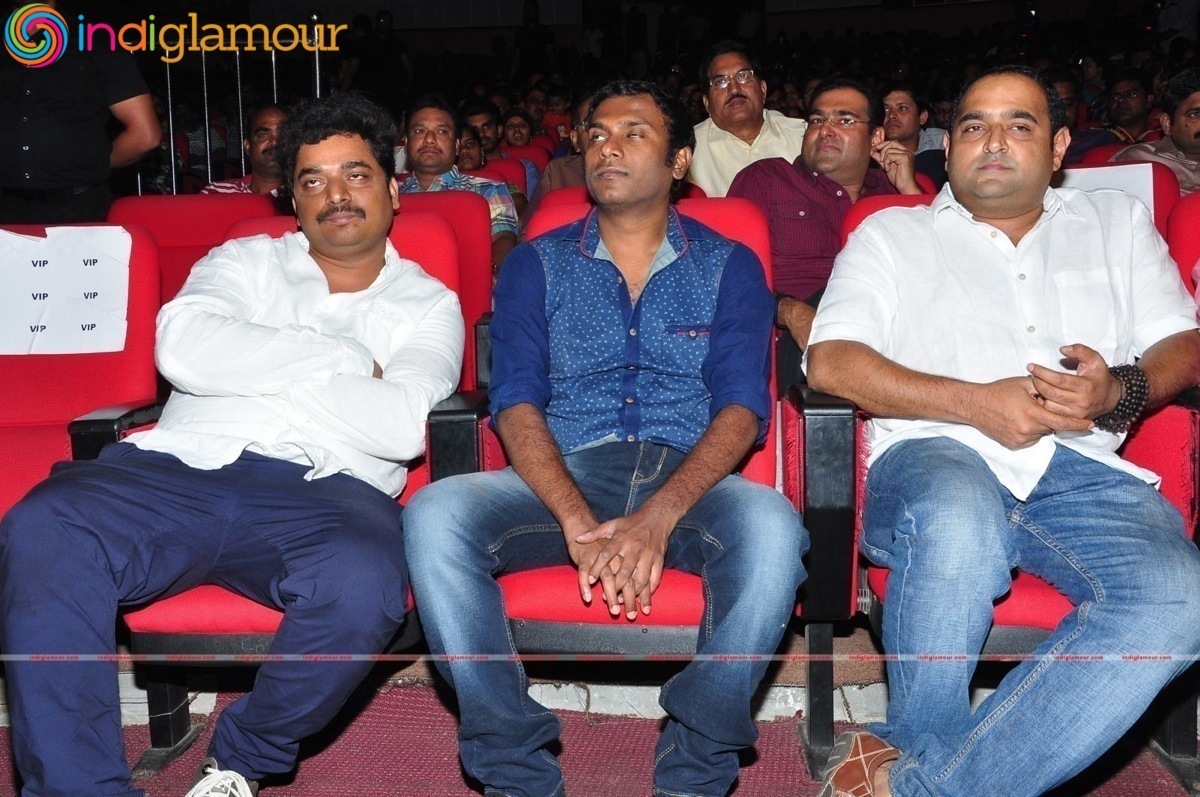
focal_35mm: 39
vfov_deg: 34.1
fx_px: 1298
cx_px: 600
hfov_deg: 49.6
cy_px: 398
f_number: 10
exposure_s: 1/125
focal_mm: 26
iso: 500
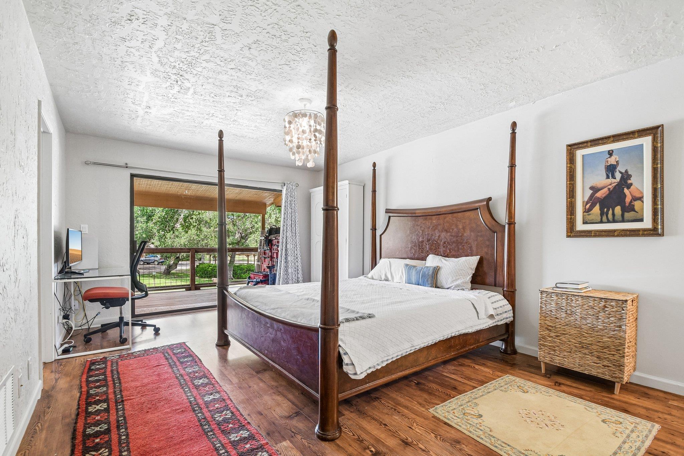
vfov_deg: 77.3
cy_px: 228
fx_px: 285
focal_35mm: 15
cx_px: 342
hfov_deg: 100.4
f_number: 8
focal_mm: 10
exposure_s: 1/4
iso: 400
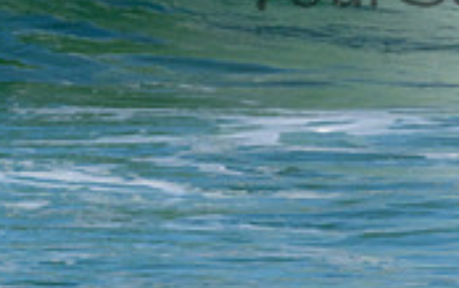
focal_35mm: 3745
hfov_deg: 0.6
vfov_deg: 0.4
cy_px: -115
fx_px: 46877
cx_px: 665
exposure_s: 1/2000
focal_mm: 800
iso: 800
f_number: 11
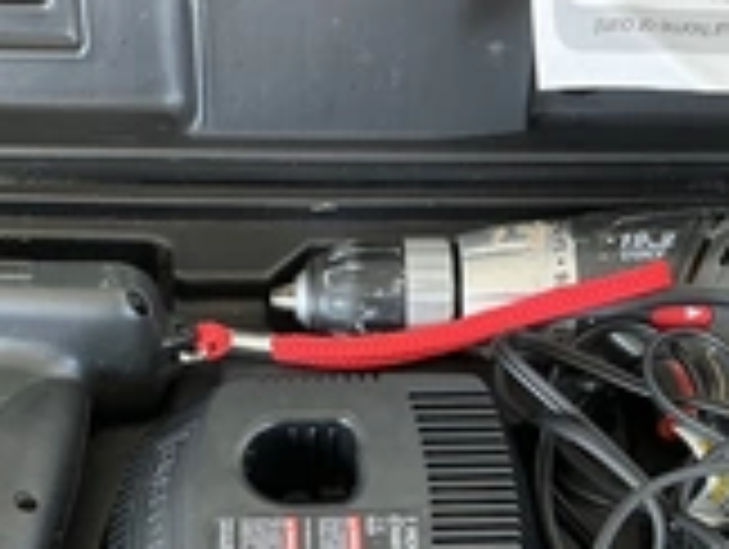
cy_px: 459
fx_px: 1455
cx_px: 387
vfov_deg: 21.0
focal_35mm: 69
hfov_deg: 28.1
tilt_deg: -56.5
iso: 64
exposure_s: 1/80
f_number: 1.8
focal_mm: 3
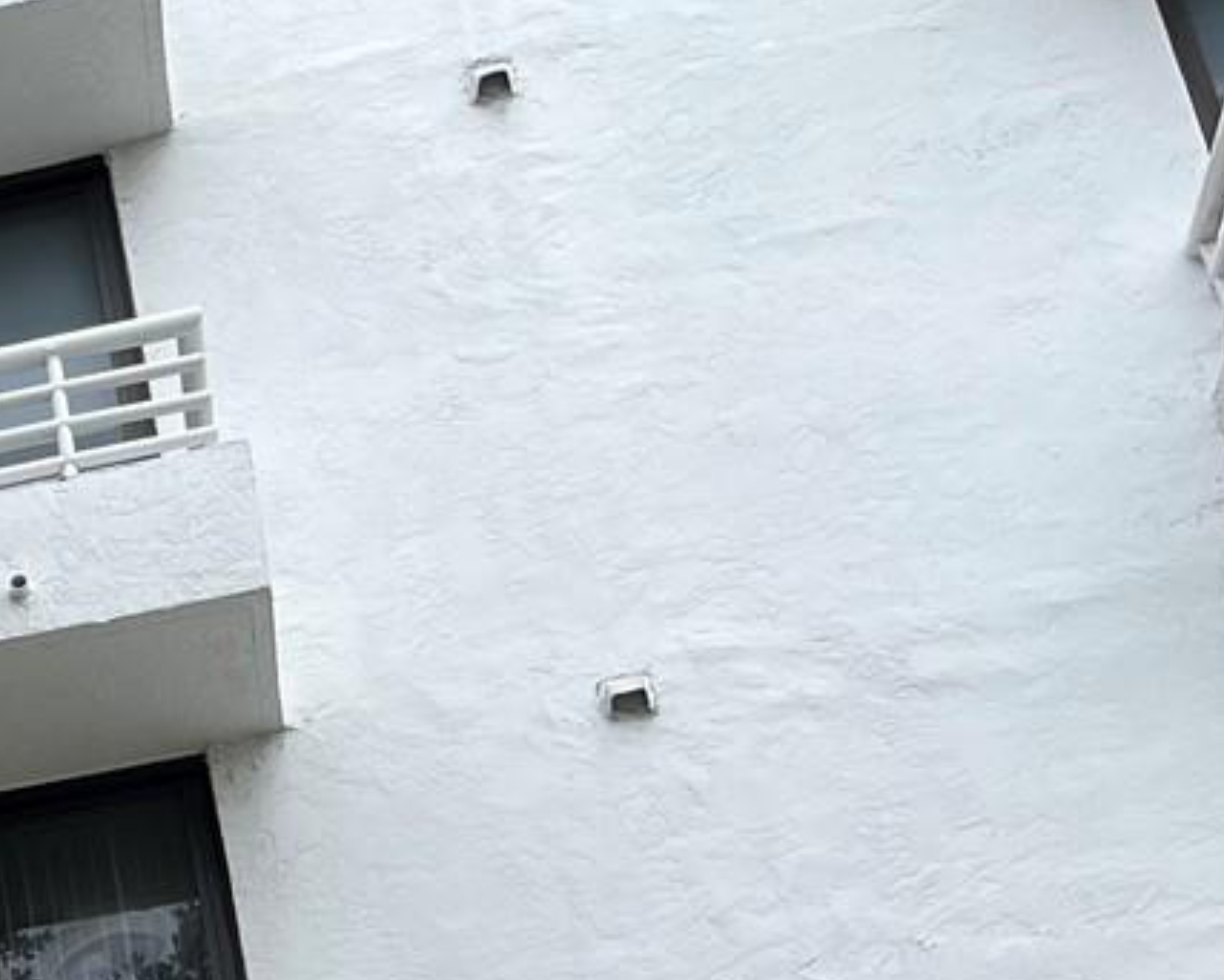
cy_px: 1249
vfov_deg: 15.5
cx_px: -711
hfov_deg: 17.7
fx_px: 3443
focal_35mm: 95
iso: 50
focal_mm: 5.1
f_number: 1.6
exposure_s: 1/1238
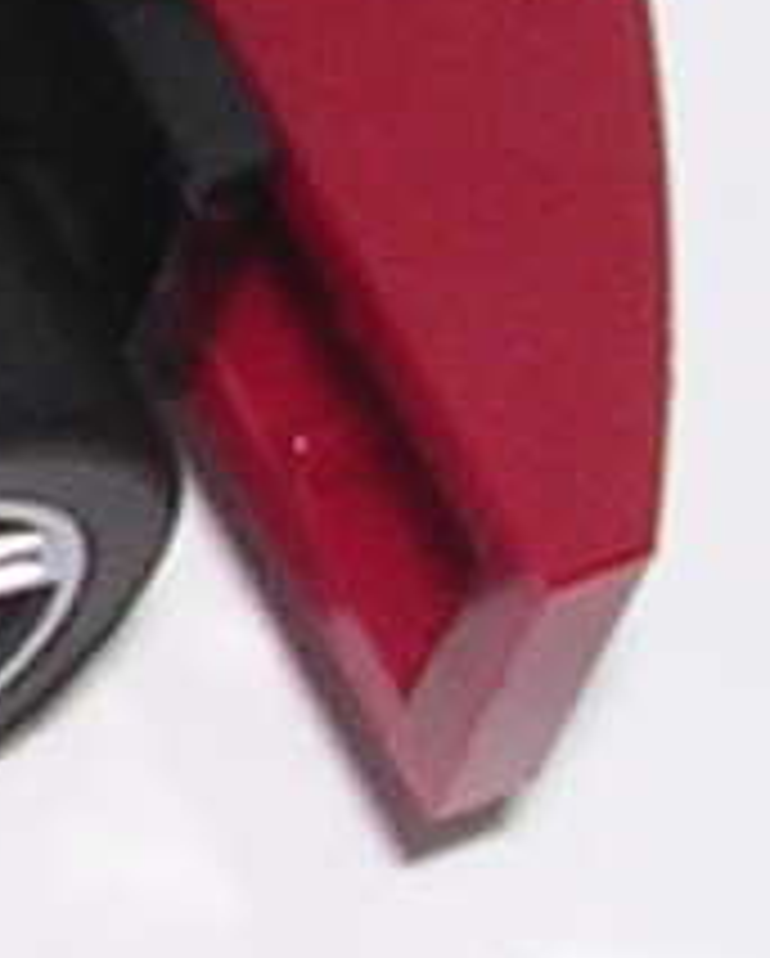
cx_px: -2089
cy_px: 256
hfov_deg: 4.1
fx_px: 10119
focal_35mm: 356
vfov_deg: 5.4
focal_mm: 5.8
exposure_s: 1/60.1
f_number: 5.6
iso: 100
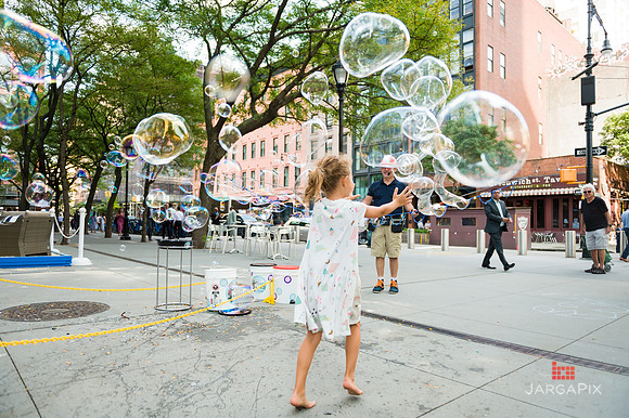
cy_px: 209
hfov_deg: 73.8
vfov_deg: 53.1
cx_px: 314
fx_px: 419
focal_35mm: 24
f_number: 3.2
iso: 800
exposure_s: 1/1250
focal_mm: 24
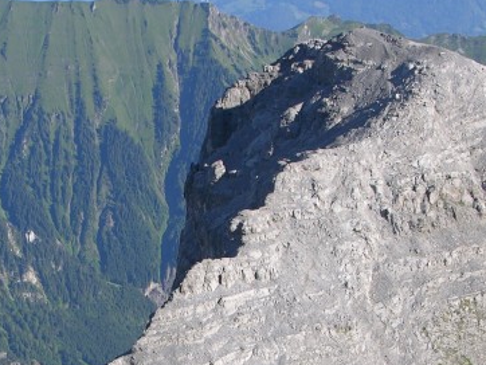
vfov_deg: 11.3
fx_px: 1826
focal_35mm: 130
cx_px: 105
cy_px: 356
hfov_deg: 15.1
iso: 50
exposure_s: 1/156
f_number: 5.9
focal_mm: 11.6
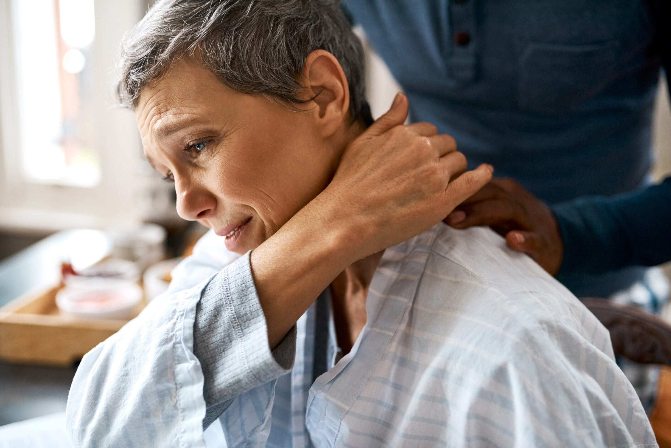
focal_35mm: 35
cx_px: 336
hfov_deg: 54.4
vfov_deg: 37.9
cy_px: 224
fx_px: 653
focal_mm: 35
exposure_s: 1/200
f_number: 2
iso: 500
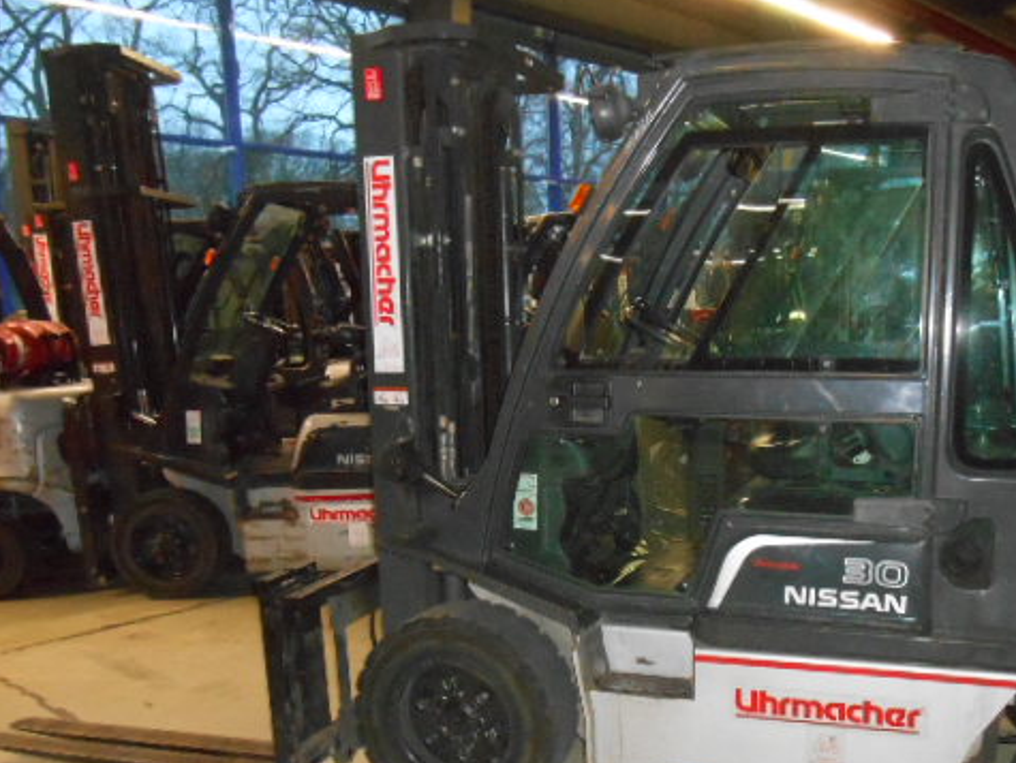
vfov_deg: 40.3
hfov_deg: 51.9
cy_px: 498
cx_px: 648
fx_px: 1028
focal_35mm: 35
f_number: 3.4
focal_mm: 4.7
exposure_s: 1/25
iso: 1000
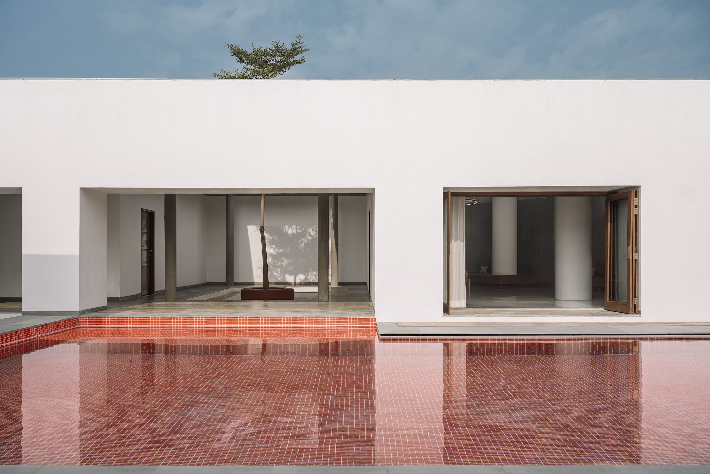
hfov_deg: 65.5
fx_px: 552
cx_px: 355
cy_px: 237
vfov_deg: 46.4
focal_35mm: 28
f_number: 8
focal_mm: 28
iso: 100
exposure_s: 1/8
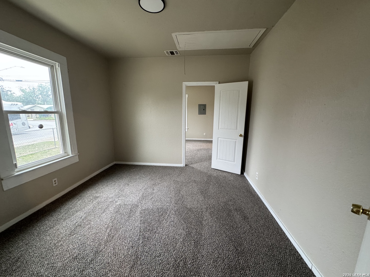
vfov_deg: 85.7
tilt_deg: -9.8
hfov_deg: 102.1
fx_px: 150
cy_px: 138
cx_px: 185
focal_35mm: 14
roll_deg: -0.1
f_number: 2.2
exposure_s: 1/60
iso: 250
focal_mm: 2.22
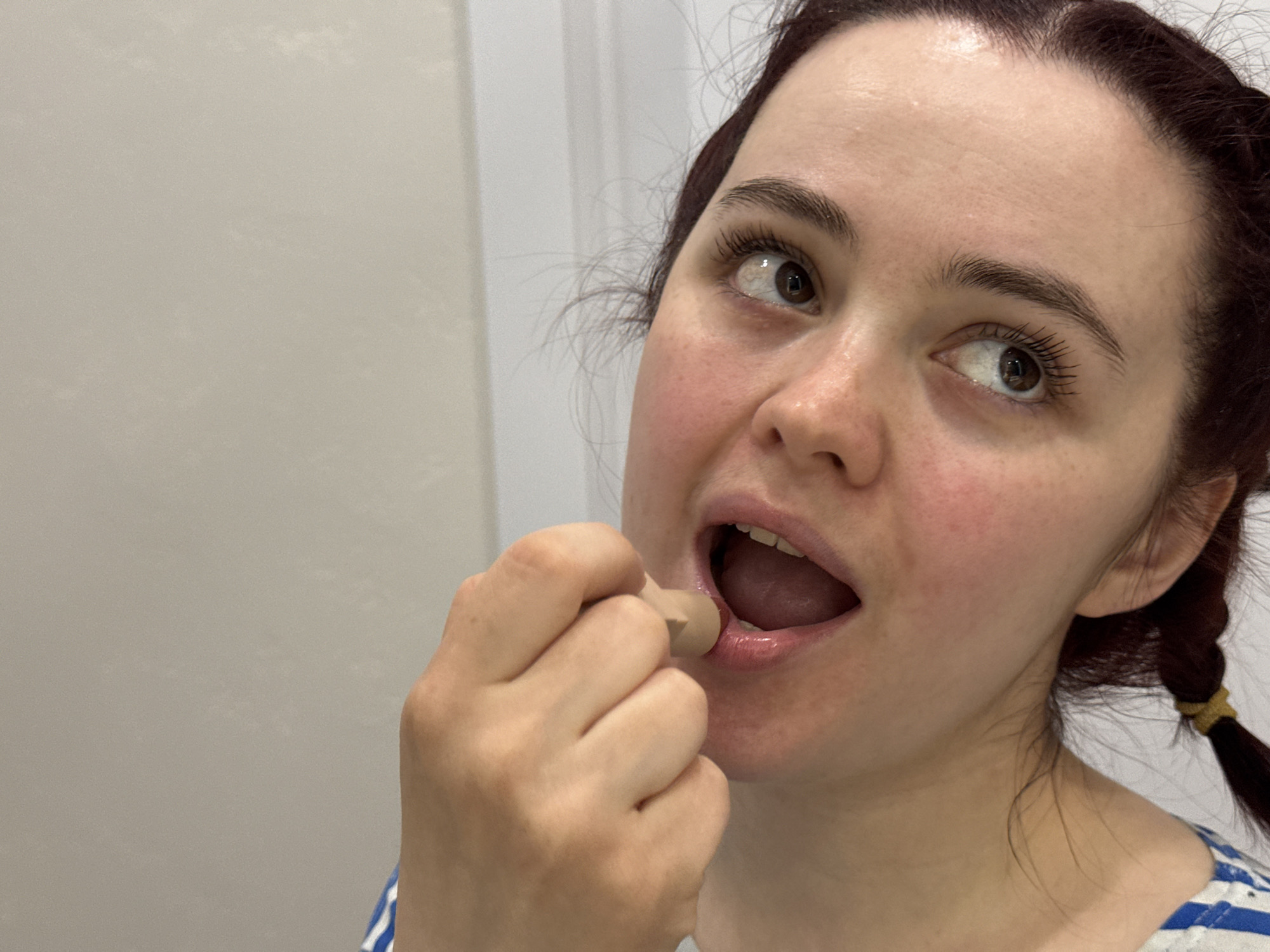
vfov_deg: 30.3
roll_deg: +2.6
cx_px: 635
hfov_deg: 39.7
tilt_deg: -7.3
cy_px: 476
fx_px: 1761
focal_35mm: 48
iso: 250
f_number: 1.78
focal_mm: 6.76
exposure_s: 1/50
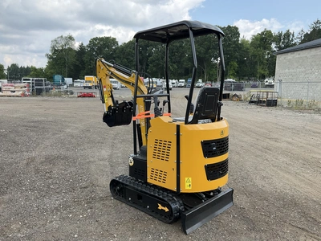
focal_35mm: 29
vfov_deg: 48.2
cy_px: 120
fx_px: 269
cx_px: 160
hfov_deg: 61.7
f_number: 1.8
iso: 25
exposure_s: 1/435
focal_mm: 3
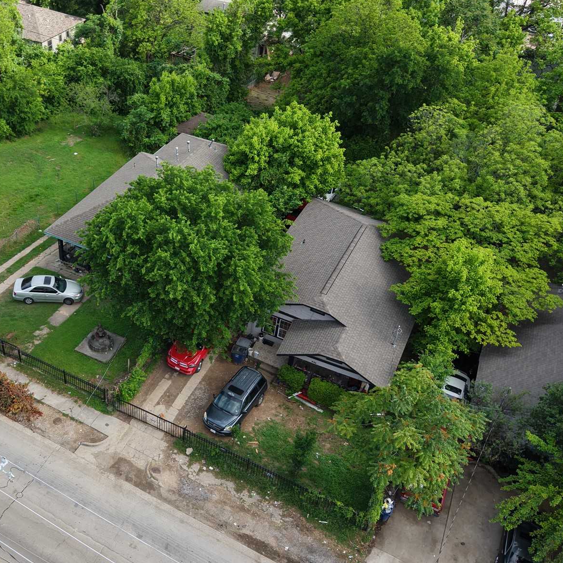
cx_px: 147
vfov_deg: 44.9
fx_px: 681
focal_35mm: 37
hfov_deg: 43.6
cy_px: 264
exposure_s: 1/1000
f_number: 1.8
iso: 100
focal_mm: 8.67
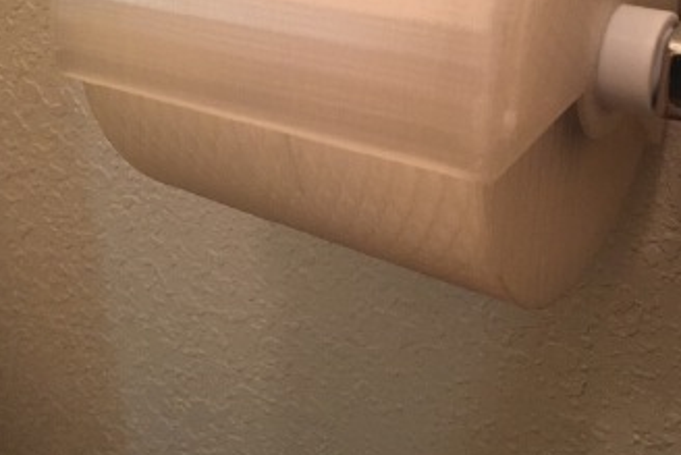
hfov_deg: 40.2
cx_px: 404
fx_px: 927
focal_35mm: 49
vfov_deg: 26.7
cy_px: 50
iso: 250
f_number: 2.2
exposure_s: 1/24
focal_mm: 4.15
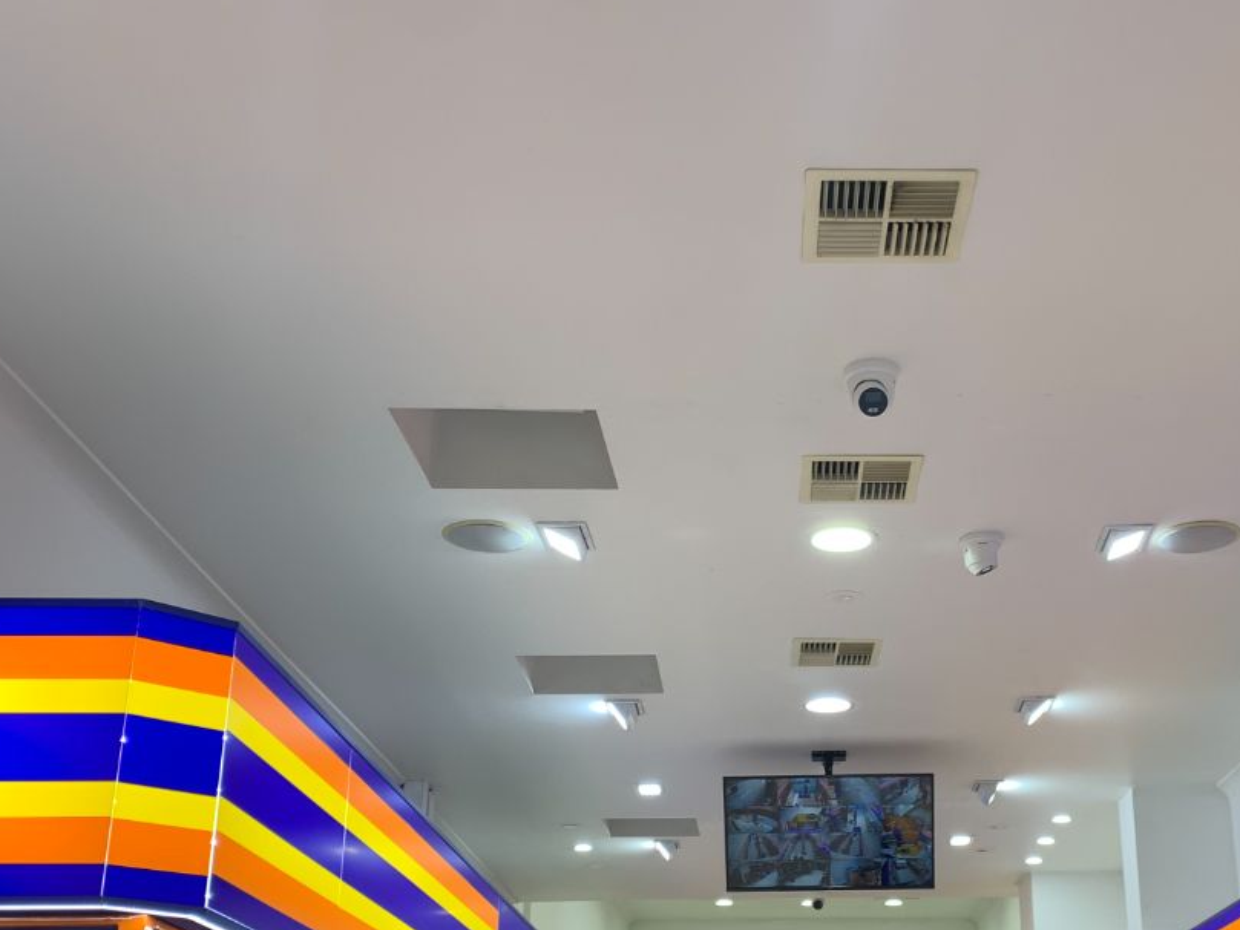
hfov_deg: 41.5
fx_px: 1612
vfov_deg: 31.9
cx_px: 828
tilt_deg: +20.8
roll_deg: +0.4
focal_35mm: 45
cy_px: 633
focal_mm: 4.25
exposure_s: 1/100
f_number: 1.8
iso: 32
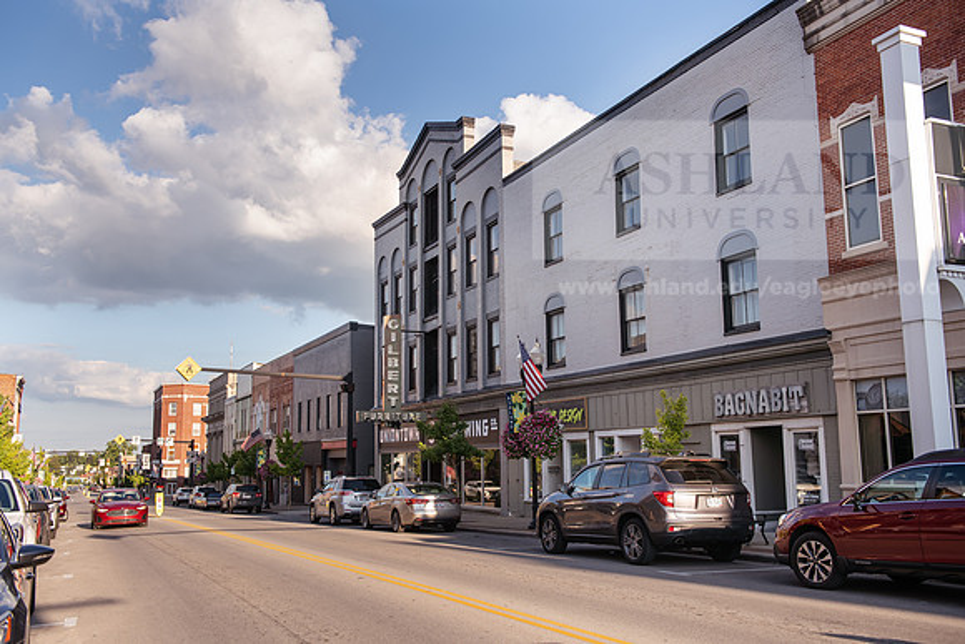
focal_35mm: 34
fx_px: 912
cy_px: 322
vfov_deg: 38.9
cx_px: 482
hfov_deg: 55.8
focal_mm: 34
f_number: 4.5
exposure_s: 1/500
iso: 125
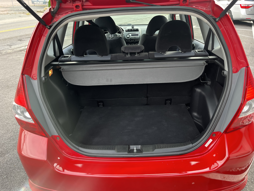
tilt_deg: -26.9
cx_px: 127
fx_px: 191
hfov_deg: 67.3
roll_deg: -1.8
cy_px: 96
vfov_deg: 53.1
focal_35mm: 26
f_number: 1.6
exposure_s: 1/121
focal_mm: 5.1
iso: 50
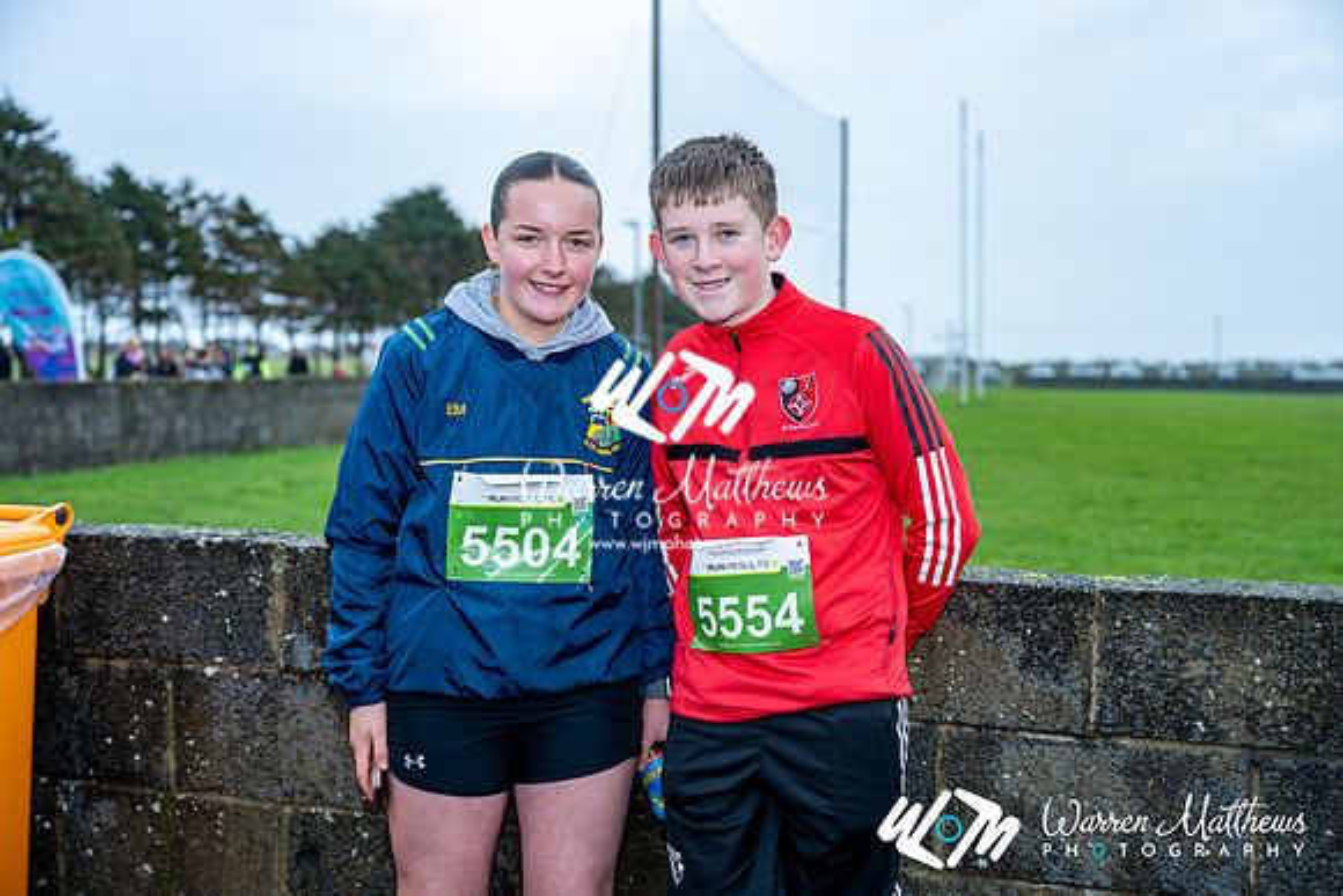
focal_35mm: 40
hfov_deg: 48.4
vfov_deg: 33.4
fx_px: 1493
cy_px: 448
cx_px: 672
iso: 100
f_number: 2.8
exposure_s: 1/200
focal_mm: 40
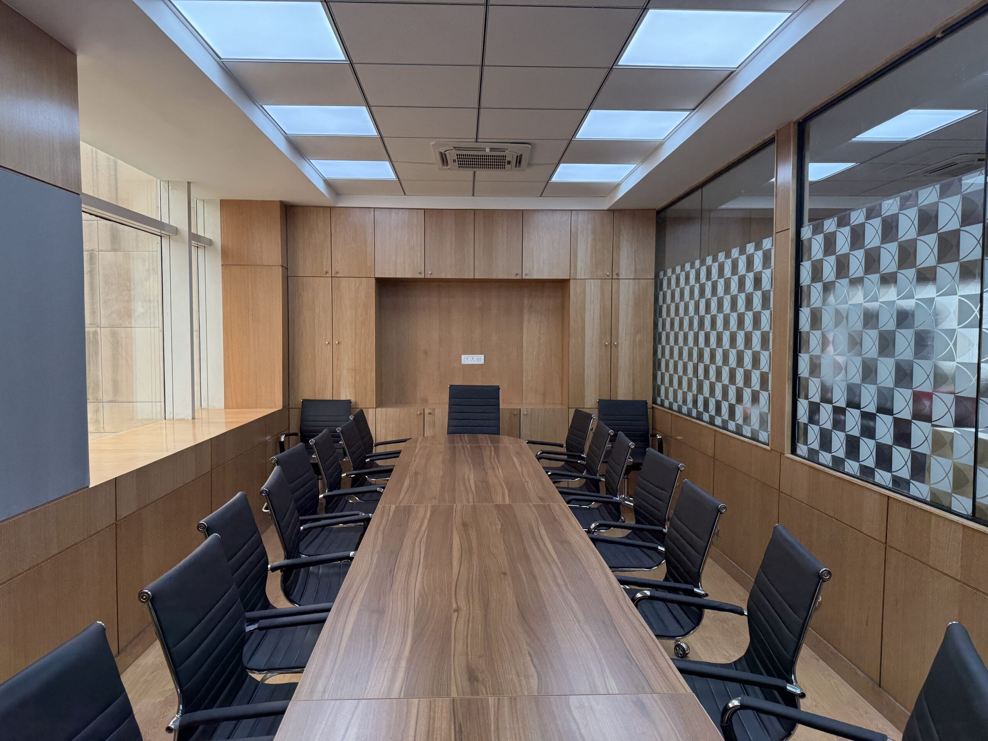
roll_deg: -0.5
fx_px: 685
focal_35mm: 24
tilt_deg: -3.0
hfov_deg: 71.6
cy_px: 370
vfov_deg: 56.8
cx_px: 494
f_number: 1.78
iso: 125
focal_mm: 6.76
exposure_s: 1/228
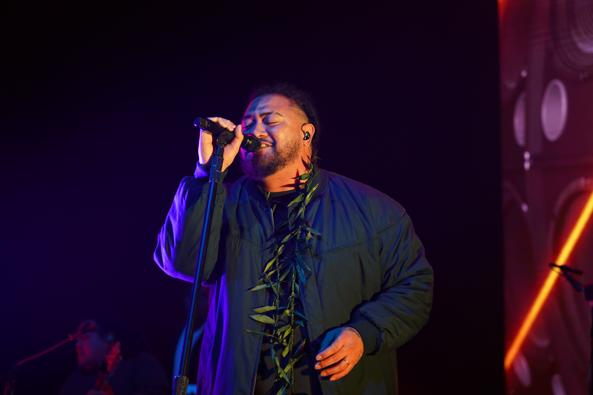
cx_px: 296
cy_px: 198
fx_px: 1729
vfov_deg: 13.0
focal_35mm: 105
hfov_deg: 19.5
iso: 800
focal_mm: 105
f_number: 4
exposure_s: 1/125
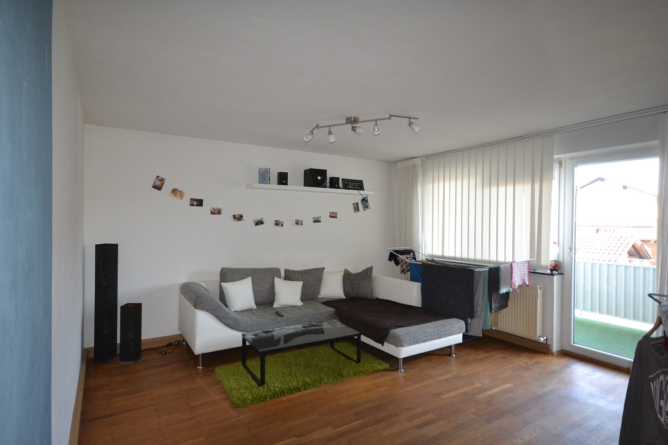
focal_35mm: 20
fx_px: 362
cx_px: 334
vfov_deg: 63.2
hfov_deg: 85.4
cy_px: 222
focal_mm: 13
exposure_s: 1/60
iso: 1400
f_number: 4.5
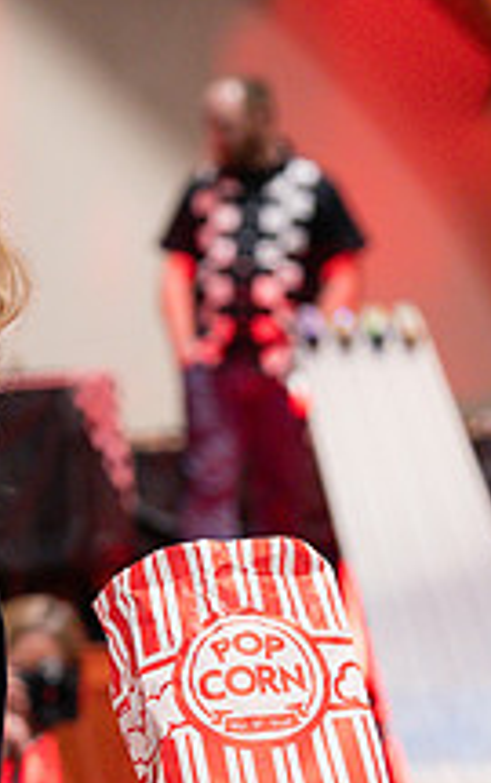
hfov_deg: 11.1
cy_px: 661
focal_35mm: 118
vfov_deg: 17.5
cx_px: 313
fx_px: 2518
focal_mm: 43
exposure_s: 1/320
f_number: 2.8
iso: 2500
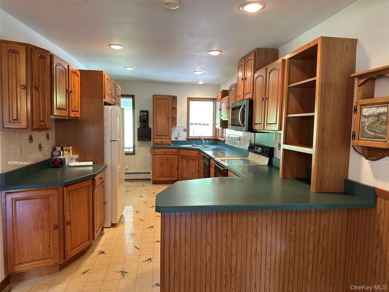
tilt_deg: -5.1
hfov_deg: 71.6
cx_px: 194
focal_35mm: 24
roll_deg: -1.3
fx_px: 270
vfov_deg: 56.8
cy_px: 146
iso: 160
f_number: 1.78
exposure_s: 1/60
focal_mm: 6.86
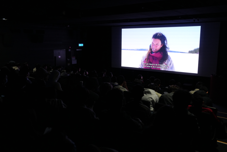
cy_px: 74
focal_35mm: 33
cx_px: 114
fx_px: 208
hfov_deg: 57.2
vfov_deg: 40.0
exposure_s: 1/60
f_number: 2.8
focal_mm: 31
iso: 2500
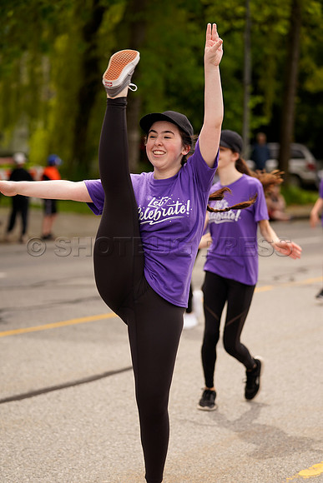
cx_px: 162
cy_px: 242
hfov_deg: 14.6
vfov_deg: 21.7
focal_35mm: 94
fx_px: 1264
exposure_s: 1/400
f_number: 2.8
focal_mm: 94
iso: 160
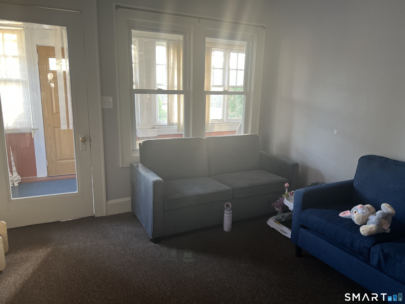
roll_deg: -0.5
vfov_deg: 53.1
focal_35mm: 26
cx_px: 202
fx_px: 304
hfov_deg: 67.3
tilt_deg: -12.9
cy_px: 152
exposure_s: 1/60
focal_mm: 5.7
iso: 125
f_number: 1.5
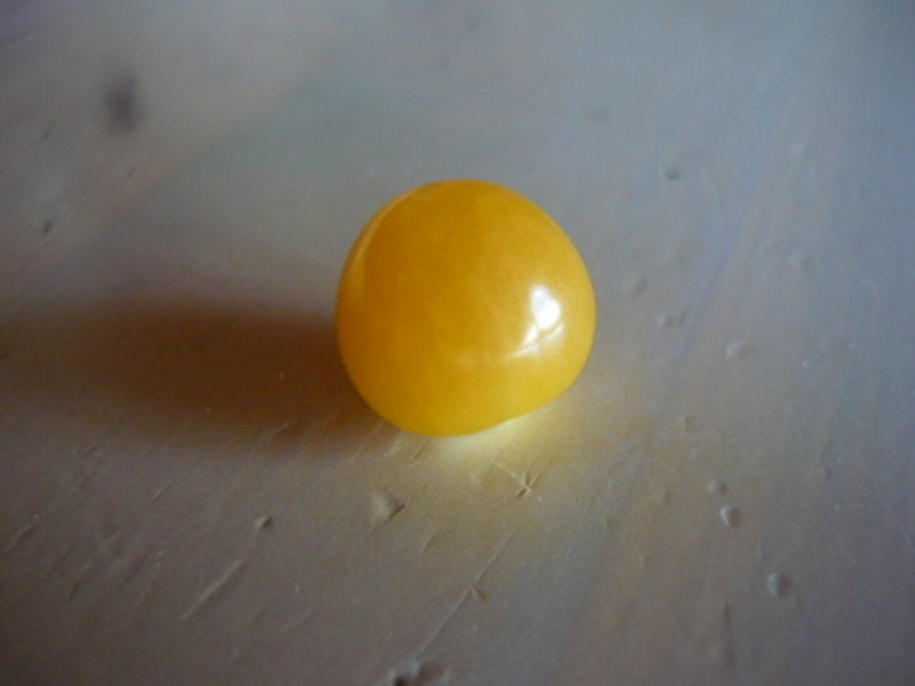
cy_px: 343
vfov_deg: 42.9
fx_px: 872
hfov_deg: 55.4
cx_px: 458
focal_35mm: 33
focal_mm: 5.5
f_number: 2.8
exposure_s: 1/30
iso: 320
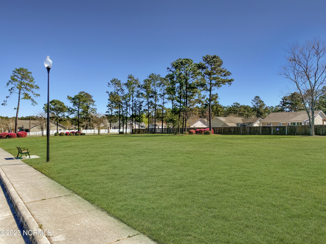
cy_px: 122
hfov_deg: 67.3
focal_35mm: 26
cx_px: 163
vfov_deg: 53.1
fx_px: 245
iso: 32
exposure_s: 1/2268
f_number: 1.8
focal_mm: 4.25
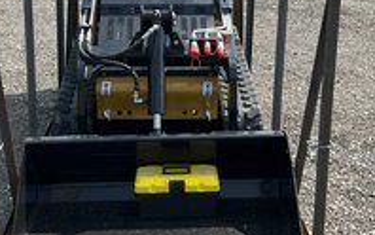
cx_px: 152
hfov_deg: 32.9
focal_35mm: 62
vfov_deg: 20.7
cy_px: 44
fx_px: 634
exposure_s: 1/978
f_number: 1.8
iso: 25
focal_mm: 3
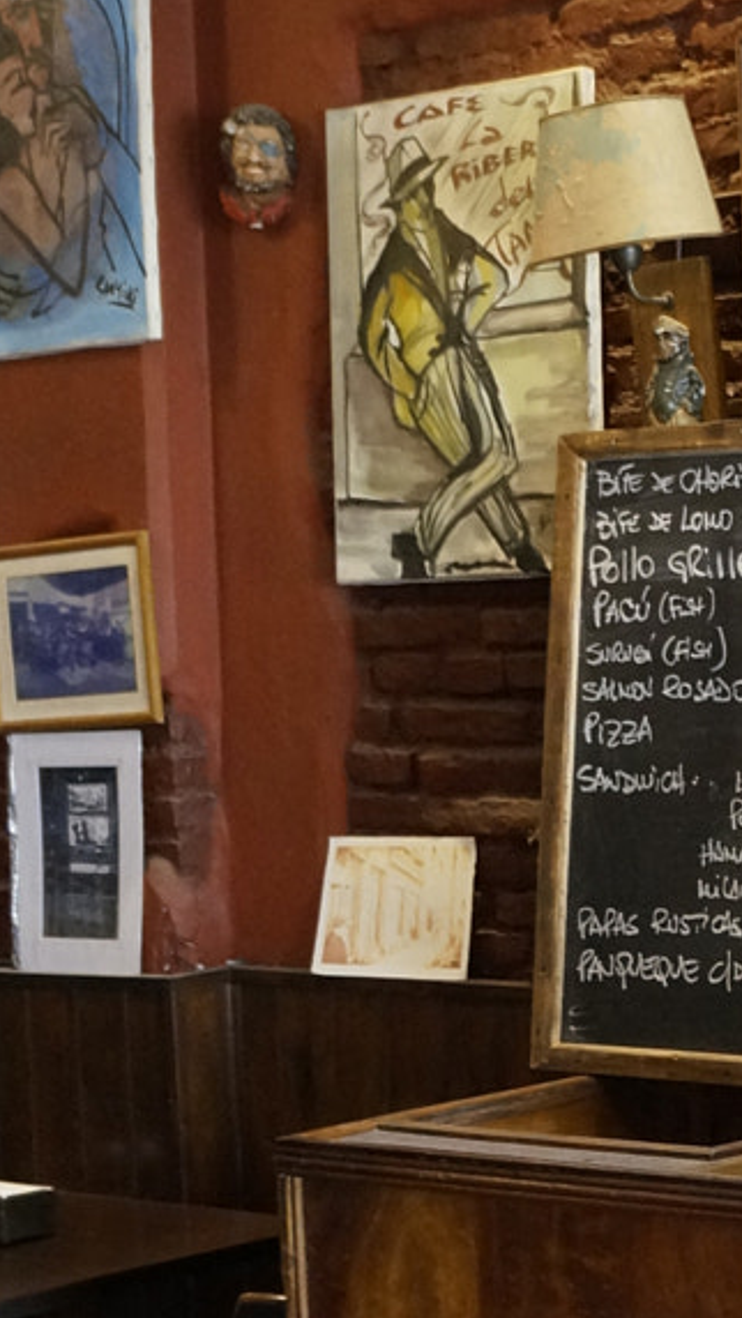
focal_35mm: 79
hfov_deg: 14.1
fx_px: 2762
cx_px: 1202
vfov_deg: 26.7
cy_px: 878
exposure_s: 1/160
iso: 1600
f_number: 4
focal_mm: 18
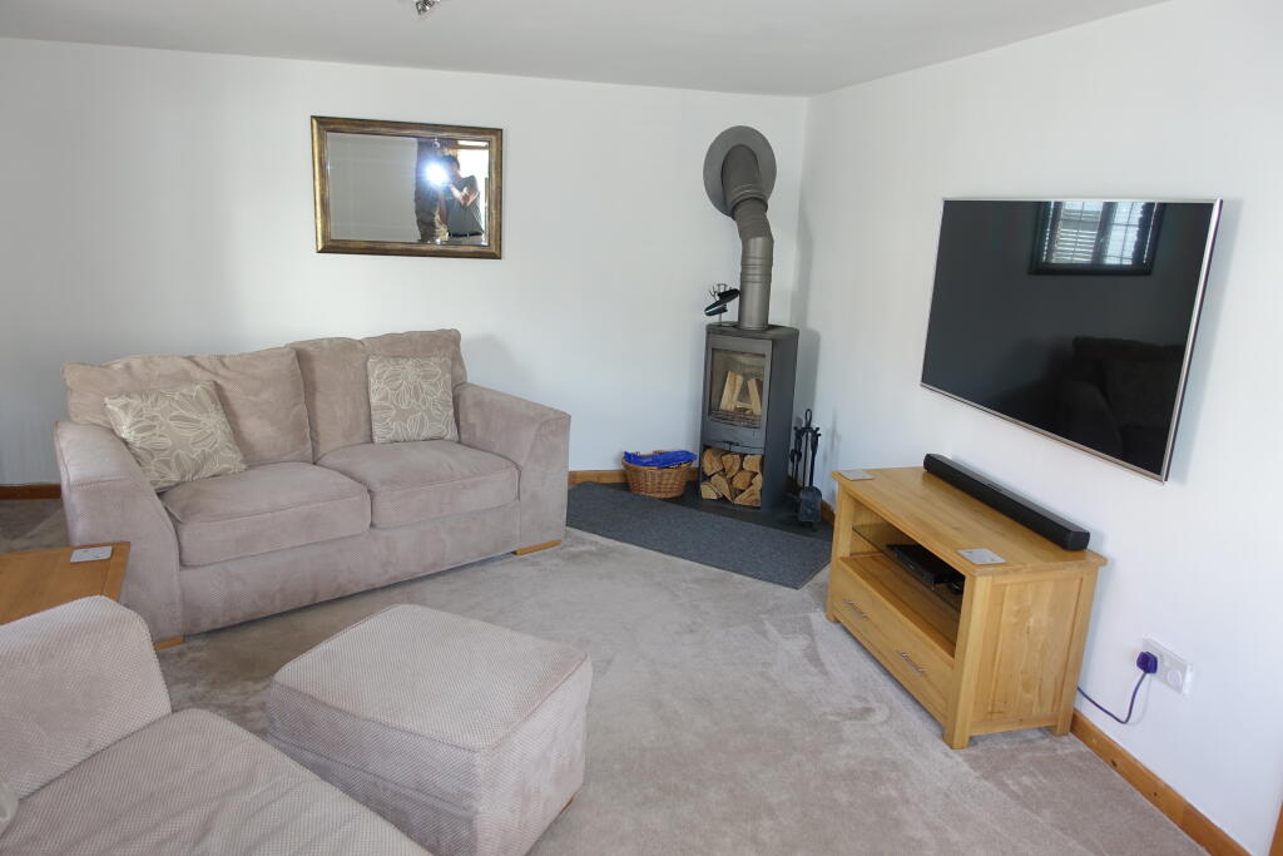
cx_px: 642
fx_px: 855
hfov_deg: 73.7
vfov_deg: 53.1
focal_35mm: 24
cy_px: 428
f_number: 2.2
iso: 125
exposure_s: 1/30
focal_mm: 8.8
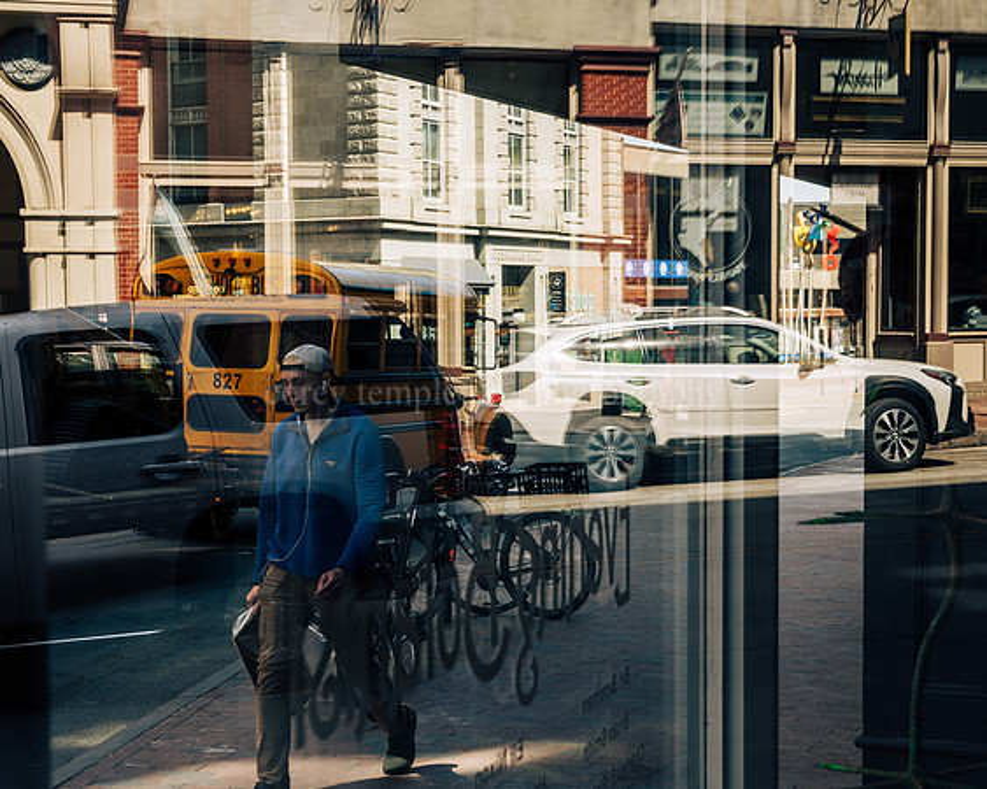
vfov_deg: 26.9
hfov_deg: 33.3
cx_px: 561
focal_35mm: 56
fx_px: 1647
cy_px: 389
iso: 125
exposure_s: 1/250
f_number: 7.1
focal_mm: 49
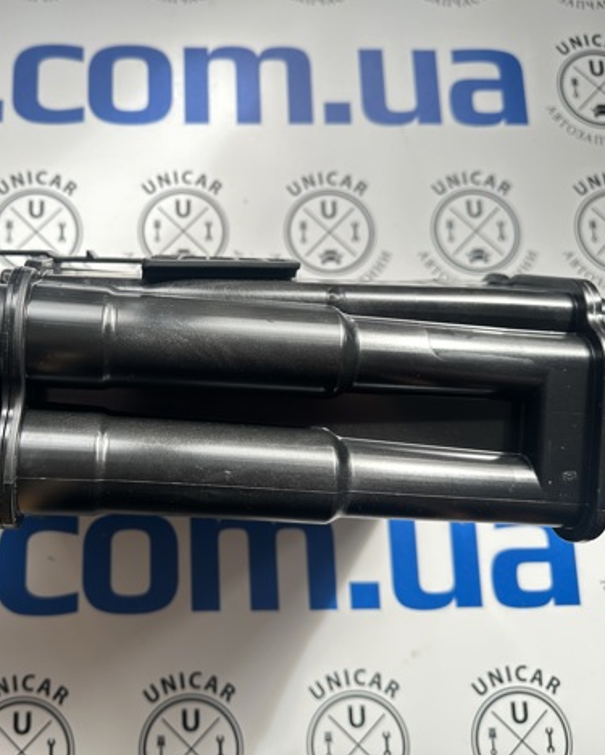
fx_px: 716
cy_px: 370
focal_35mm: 32
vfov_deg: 55.6
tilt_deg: -78.1
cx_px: 161
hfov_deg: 44.5
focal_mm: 6.86
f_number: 1.78
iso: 100
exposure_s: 1/148
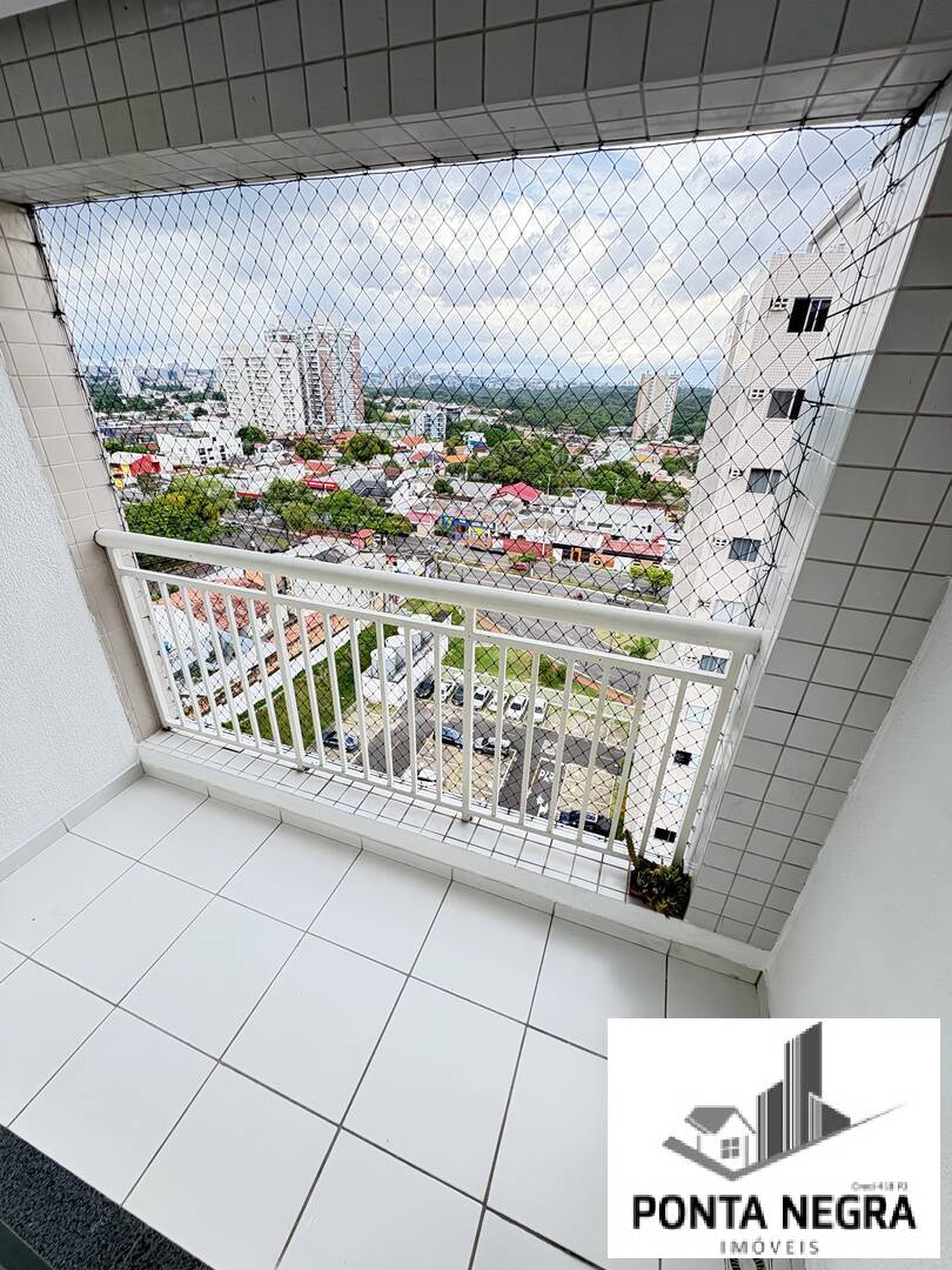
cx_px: 476
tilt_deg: -26.1
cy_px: 635
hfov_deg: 85.7
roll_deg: -0.4
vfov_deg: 102.1
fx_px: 513
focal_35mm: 14
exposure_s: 1/203
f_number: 2.2
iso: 64
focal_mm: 2.22
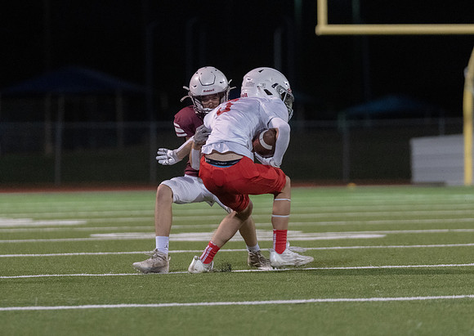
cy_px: 190
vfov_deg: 5.0
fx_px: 3812
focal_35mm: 284
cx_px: 229
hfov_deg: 7.1
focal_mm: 167
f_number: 2.8
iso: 5000
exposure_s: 1/1000
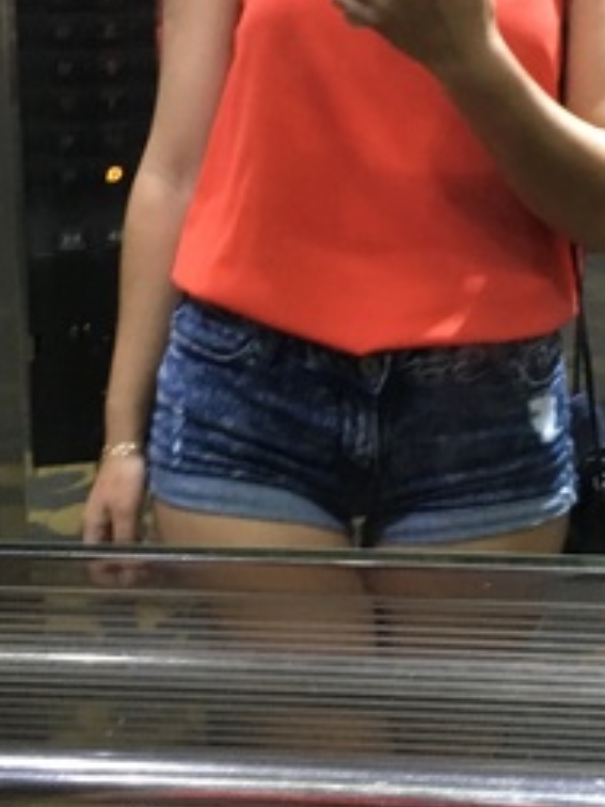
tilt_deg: -16.3
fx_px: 1608
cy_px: 298
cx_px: 294
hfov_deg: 21.3
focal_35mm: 69
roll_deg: -0.7
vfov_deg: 28.1
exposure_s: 1/17
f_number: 2.2
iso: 400
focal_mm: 4.15
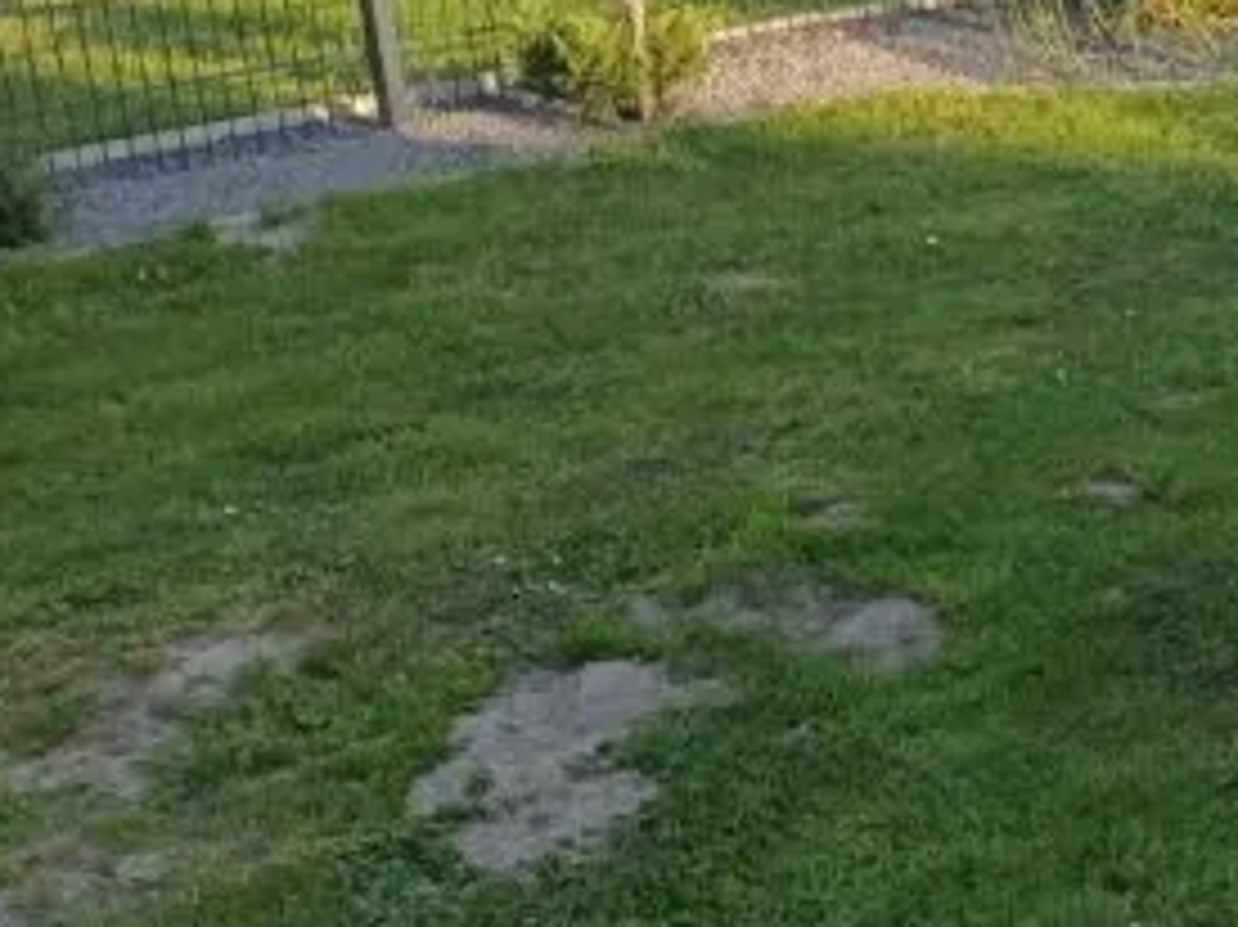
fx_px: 3325
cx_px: 2170
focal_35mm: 93
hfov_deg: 17.5
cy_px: 243
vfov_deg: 15.8
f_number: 1.8
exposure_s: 1/407
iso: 50
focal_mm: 4.65
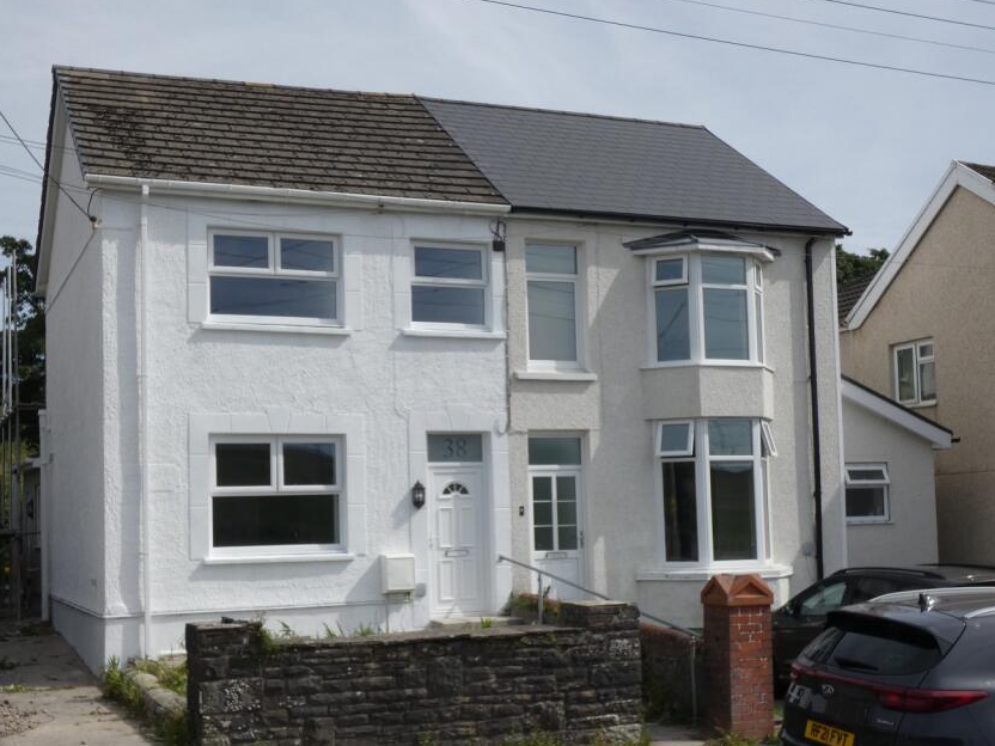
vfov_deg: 30.2
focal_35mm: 48
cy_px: 426
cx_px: 462
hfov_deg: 39.6
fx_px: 1380
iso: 80
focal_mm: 7.1
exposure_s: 1/800
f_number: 4.5
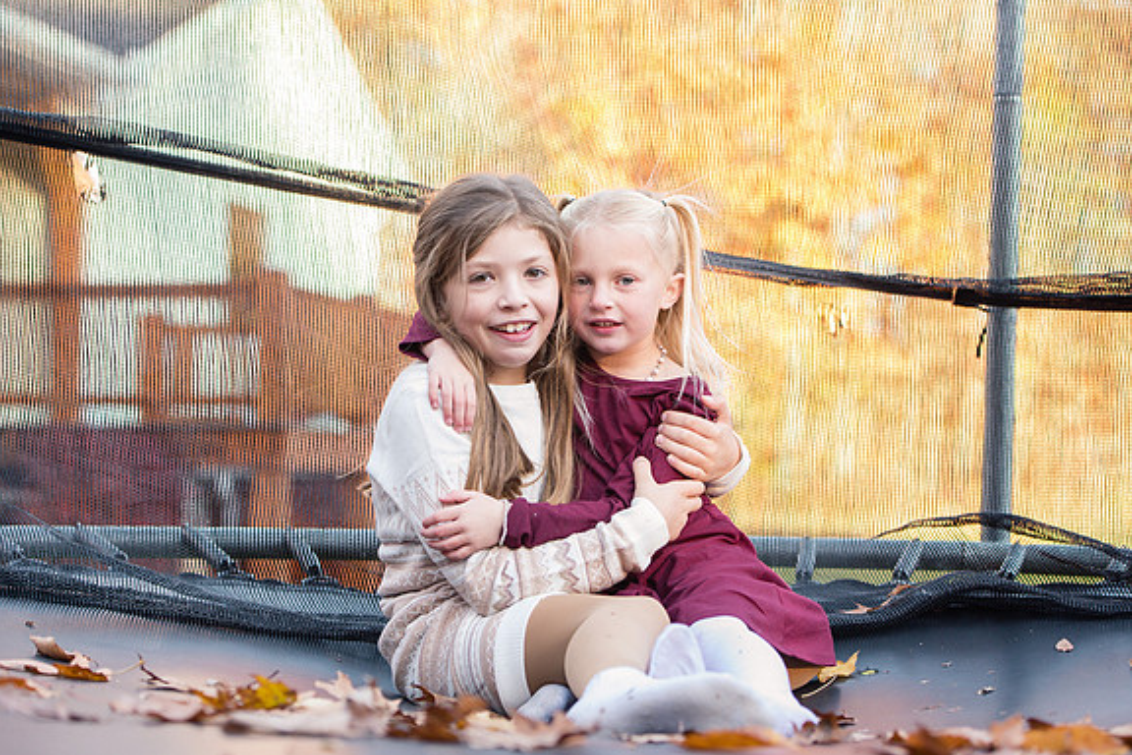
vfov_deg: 16.3
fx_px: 2641
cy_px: 317
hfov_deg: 24.2
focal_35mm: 84
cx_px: 532
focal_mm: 70
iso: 800
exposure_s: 1/200
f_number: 3.5
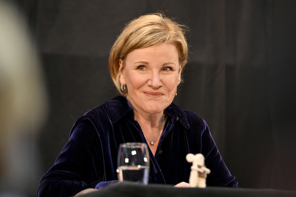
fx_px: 1643
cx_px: 148
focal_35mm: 200
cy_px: 98
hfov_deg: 10.3
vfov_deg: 6.9
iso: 800
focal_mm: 200
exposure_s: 1/400
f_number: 2.8
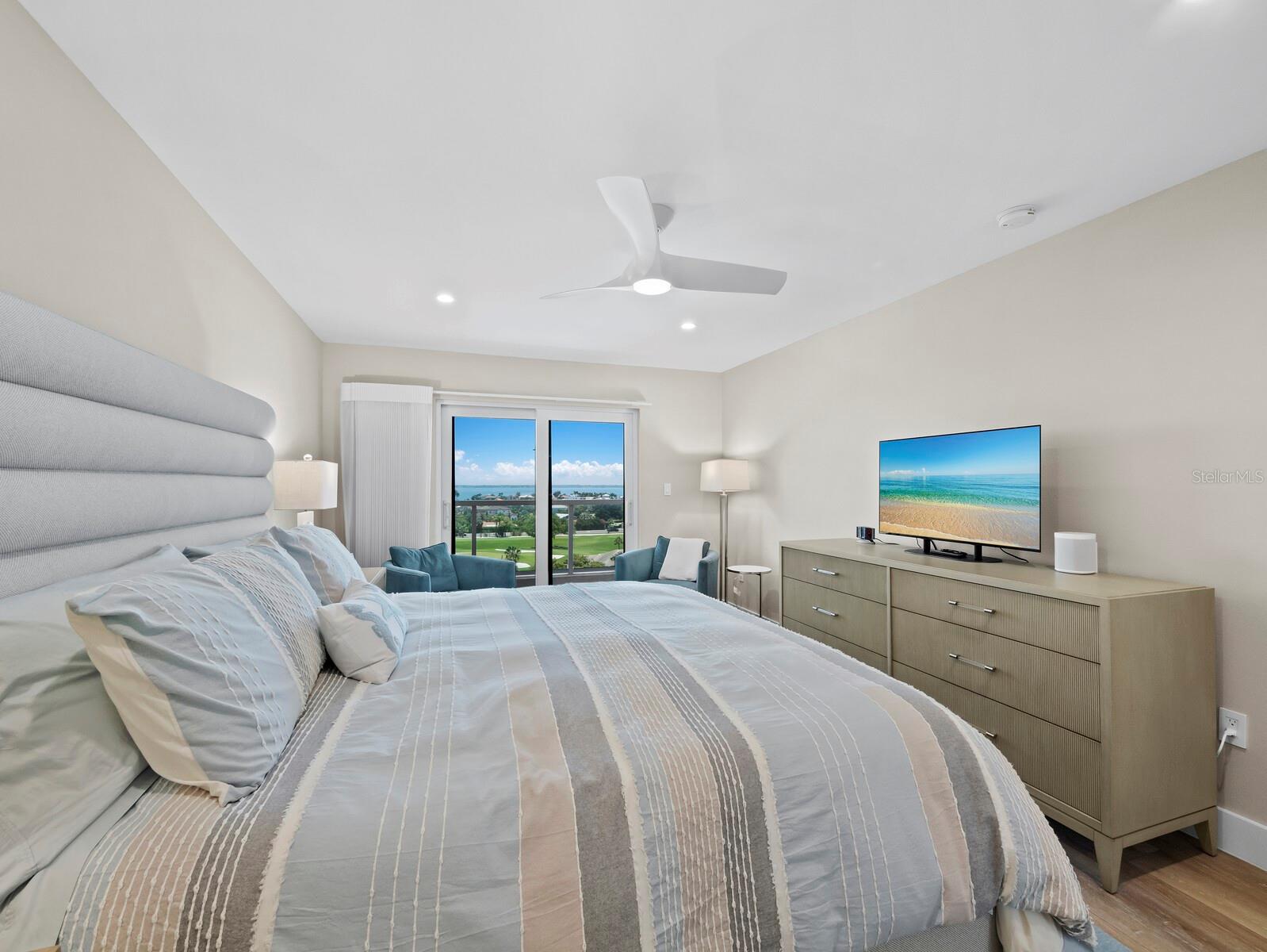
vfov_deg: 85.7
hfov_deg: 102.0
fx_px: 513
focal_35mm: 14
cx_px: 634
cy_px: 476
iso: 320
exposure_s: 1/4
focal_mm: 7
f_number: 10
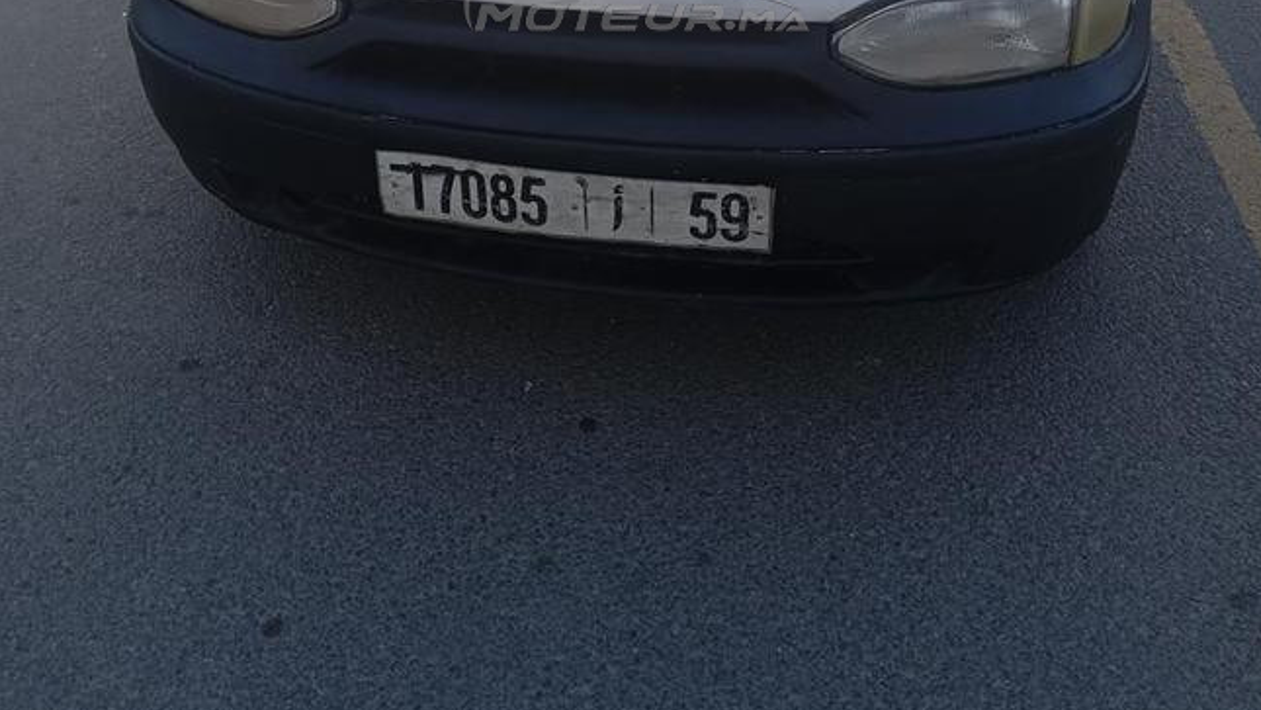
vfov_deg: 27.3
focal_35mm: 41
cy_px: -10
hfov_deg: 49.4
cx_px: 635
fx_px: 1371
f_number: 1.8
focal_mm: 4.22
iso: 109
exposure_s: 1/110
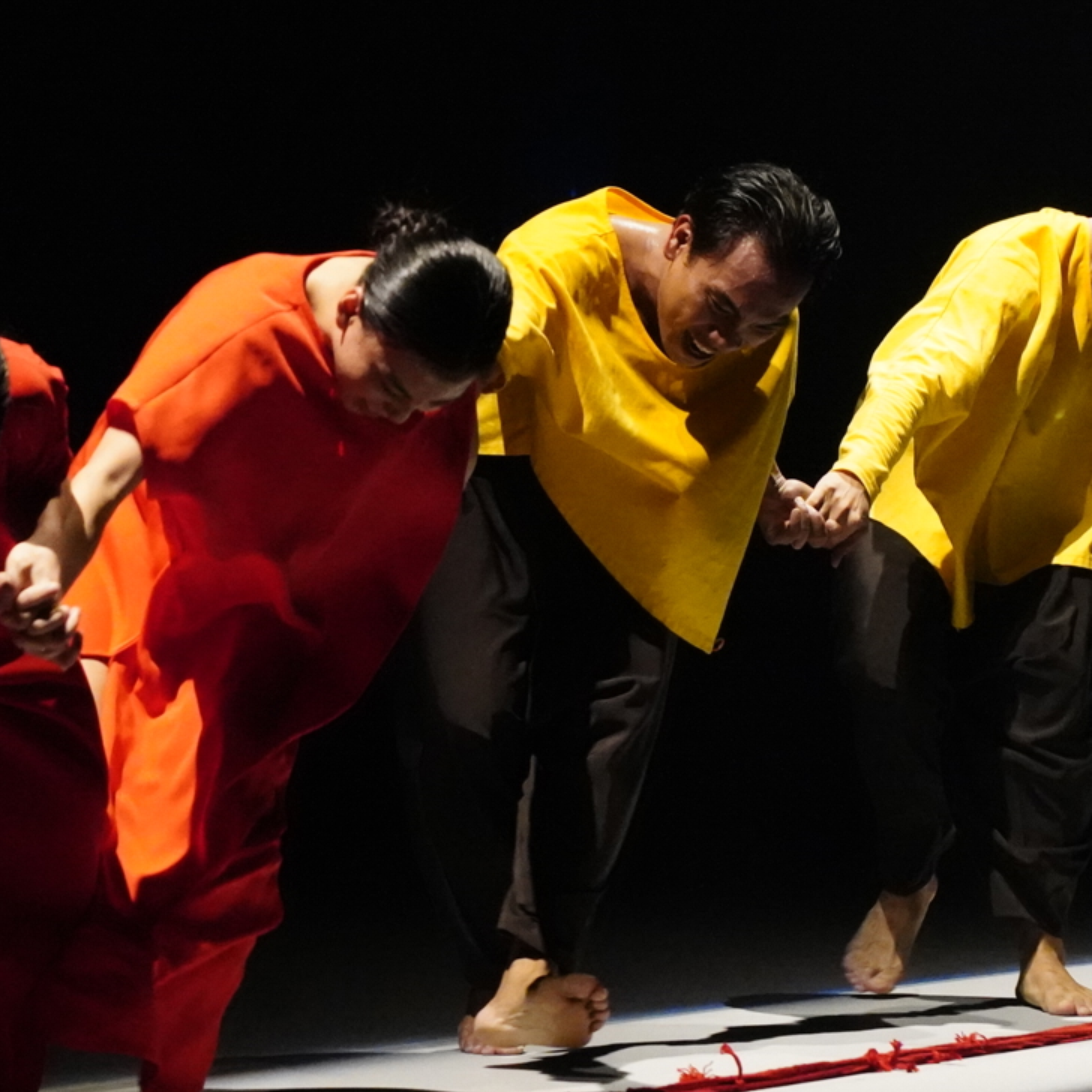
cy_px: 477
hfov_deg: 12.5
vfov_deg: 12.6
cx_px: 132
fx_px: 4961
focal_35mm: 139
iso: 16000
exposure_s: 1/250
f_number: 5.6
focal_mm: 62
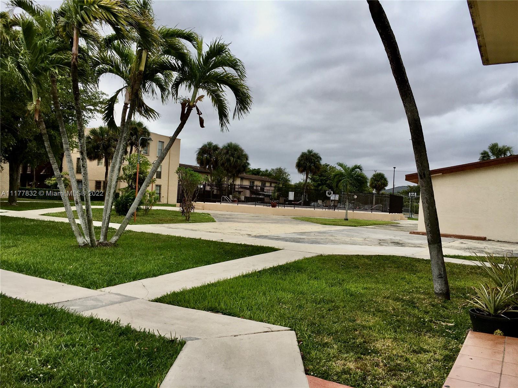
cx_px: 259
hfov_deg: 61.7
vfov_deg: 48.2
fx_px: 434
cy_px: 194
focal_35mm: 29
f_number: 2.2
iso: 25
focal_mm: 4.15
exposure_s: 1/2079
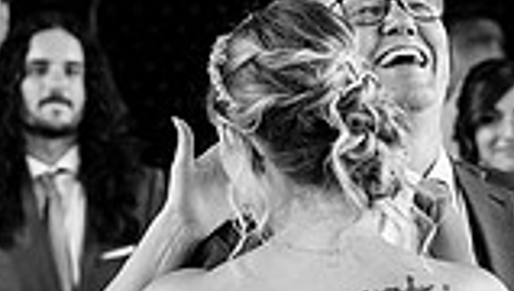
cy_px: 208
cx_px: 336
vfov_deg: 3.6
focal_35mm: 339
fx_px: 4627
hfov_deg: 6.4
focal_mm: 84
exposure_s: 1/250
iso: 1000
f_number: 5
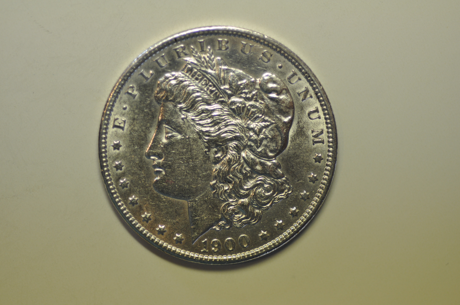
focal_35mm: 90
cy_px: 152
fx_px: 1149
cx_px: 230
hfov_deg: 22.6
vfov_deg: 15.2
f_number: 4
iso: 400
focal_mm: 60
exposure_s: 1/250
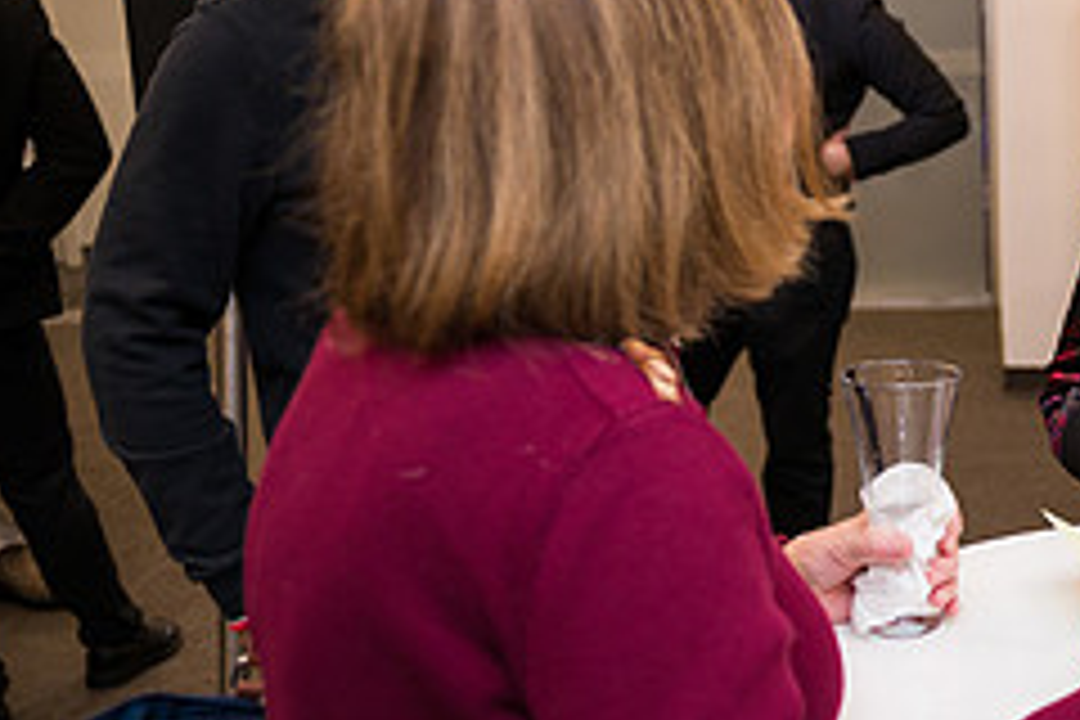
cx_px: 1292
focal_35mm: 58
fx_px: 1740
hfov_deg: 29.7
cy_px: 297
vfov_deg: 23.4
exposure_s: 1/200
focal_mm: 24
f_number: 3.2
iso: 400
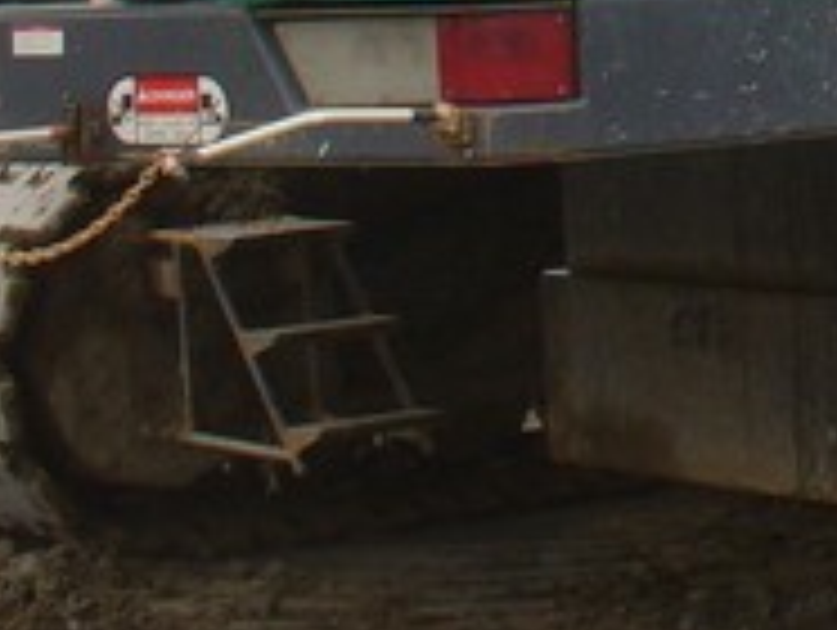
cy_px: -414
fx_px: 3850
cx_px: 1274
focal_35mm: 159
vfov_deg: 9.0
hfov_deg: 11.8
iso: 64
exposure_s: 1/50
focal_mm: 6.1
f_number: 2.8
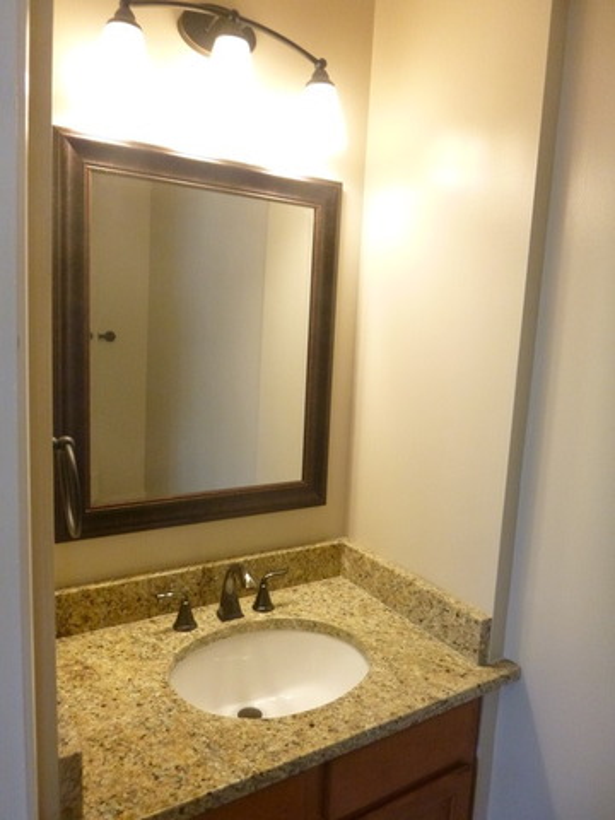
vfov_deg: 69.4
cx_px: 308
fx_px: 592
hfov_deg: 54.9
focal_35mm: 25
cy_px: 410
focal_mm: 4.5
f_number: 3.9
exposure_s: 1/30
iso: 400
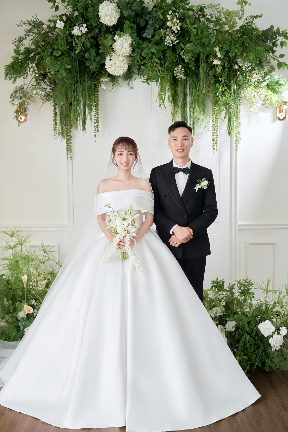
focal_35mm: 47
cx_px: 144
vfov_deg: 41.9
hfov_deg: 28.6
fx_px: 564
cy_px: 216
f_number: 2.8
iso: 320
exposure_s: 1/100
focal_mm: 47
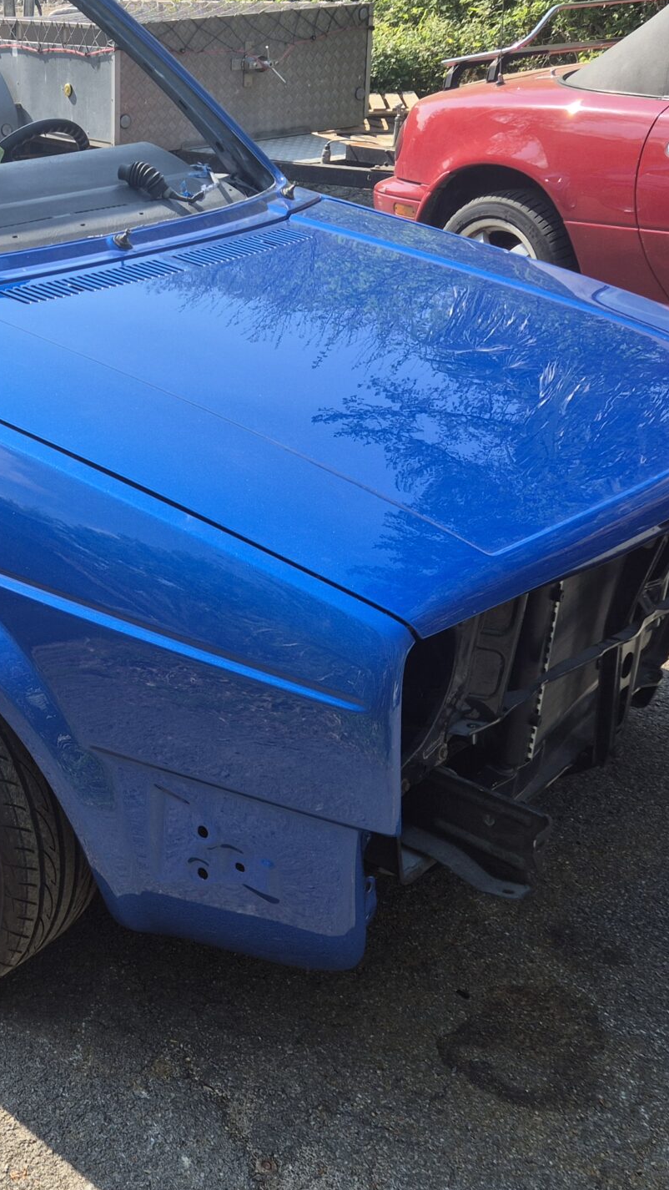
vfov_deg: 45.4
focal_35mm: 45
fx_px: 1419
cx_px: 3
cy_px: 525
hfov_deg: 25.3
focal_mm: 5.4
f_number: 1.8
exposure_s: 1/770
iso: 25
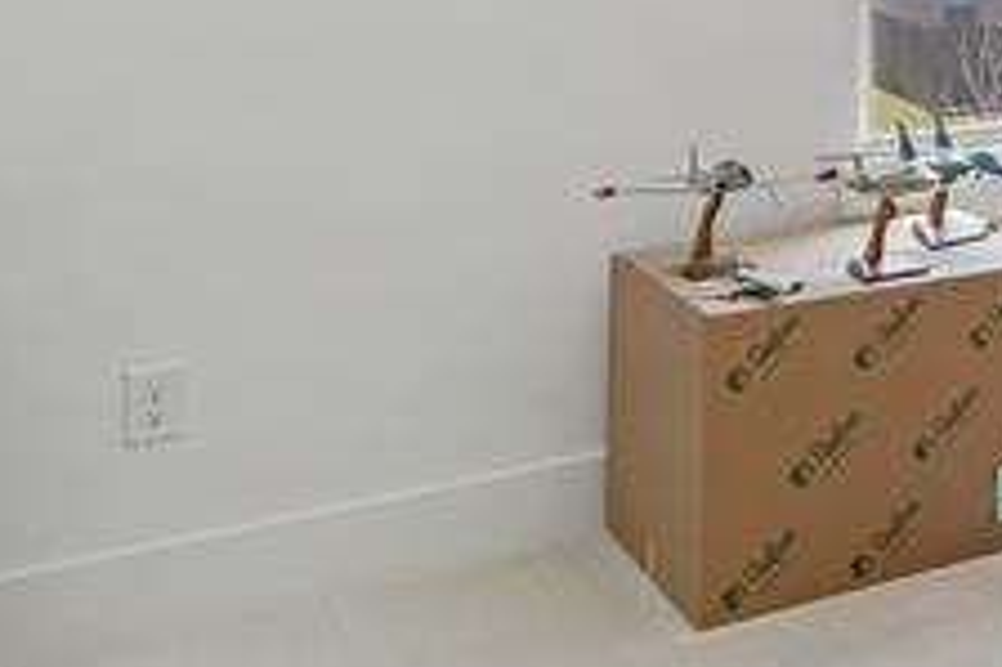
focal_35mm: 64
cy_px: -170
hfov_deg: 22.6
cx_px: 1673
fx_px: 1780
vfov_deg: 19.7
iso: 640
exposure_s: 1/15
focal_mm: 14
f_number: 9
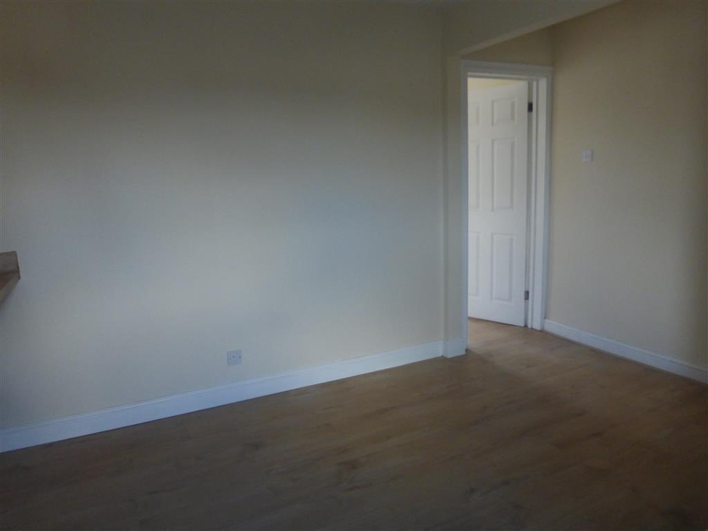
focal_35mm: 24
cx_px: 354
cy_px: 266
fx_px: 491
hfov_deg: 71.6
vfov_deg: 56.8
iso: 400
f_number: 3.3
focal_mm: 4.3
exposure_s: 1/60
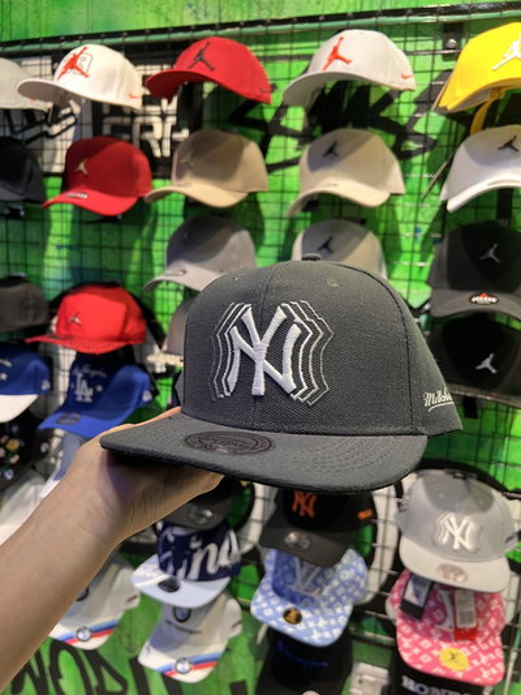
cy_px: 348
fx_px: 522
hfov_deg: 53.1
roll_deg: -3.0
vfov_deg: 67.3
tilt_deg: -10.1
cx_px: 260
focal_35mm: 26
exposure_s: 1/50
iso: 100
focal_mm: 5.7
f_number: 1.5
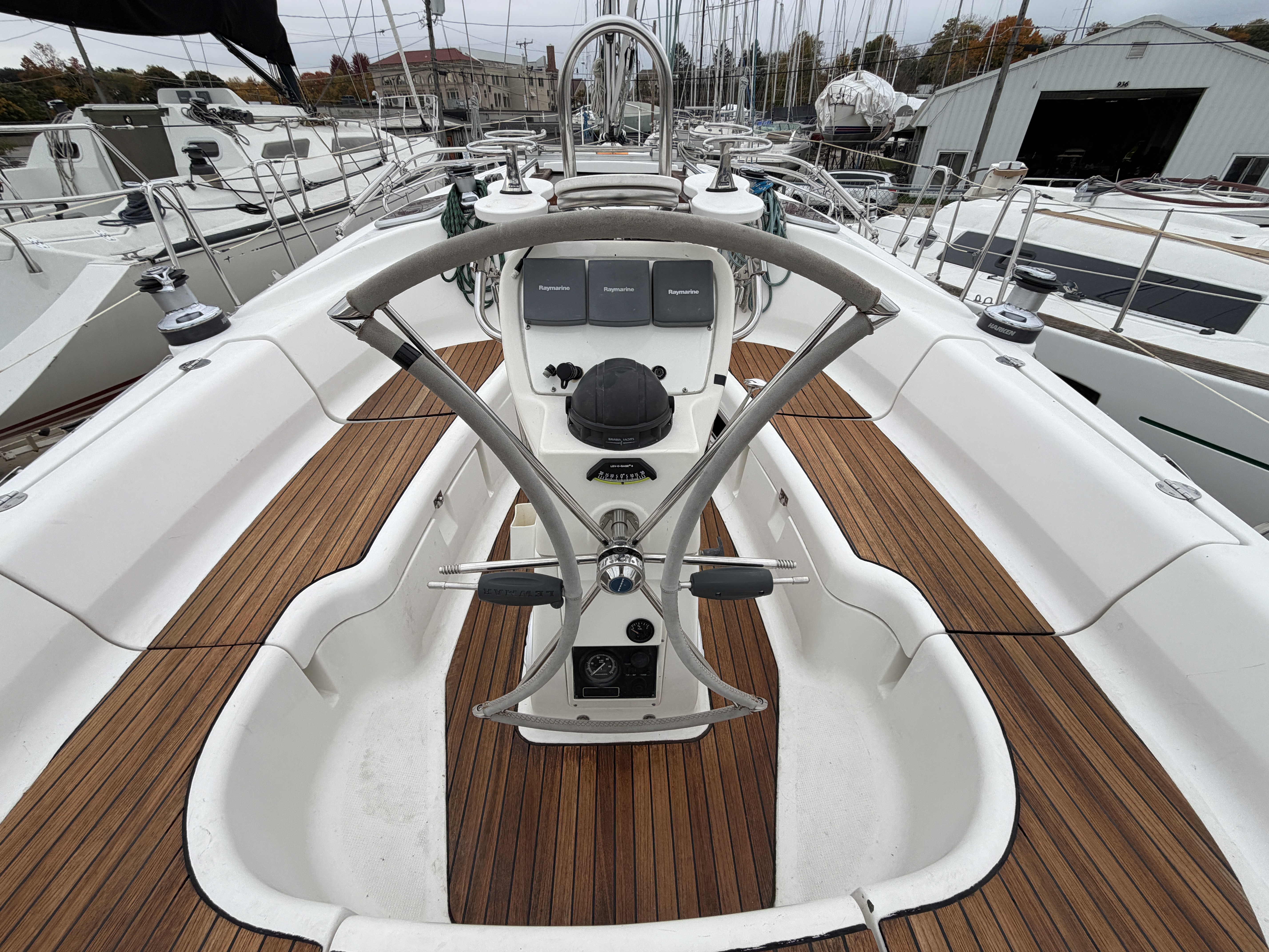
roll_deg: +1.0
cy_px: 476
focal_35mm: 14
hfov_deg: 102.1
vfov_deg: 85.7
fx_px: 513
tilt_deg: -35.7
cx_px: 634
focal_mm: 2.22
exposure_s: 1/502
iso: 50
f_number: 2.2
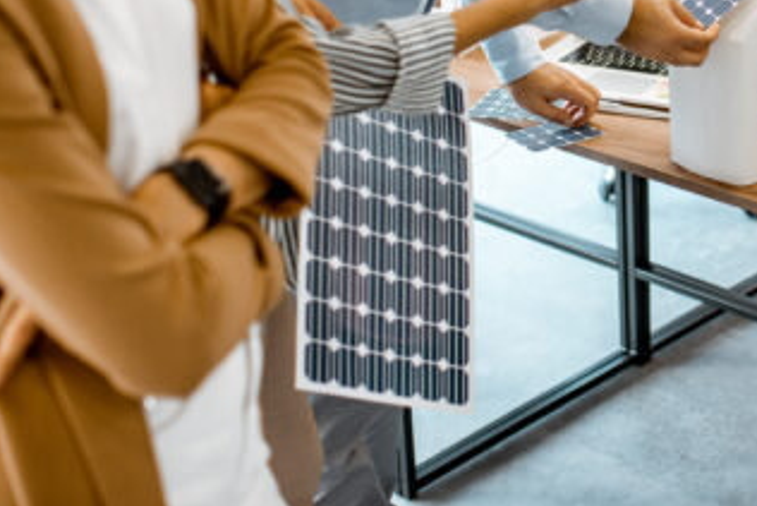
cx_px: 786
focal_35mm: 77
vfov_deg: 17.3
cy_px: -6
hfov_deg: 24.9
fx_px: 1620
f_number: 2.2
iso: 640
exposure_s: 1/250
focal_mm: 35
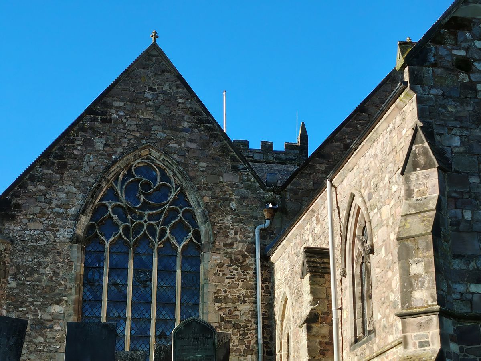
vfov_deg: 20.7
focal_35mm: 71
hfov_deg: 27.4
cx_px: 240
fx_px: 987
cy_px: 180
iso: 100
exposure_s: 1/326
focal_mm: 5.25
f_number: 1.75
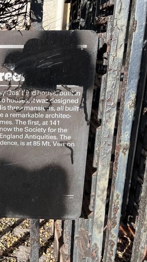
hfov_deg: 29.2
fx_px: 263
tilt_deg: -16.1
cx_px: 0
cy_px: 131
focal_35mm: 38
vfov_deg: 52.8
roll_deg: +1.2
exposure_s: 1/1536
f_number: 1.6
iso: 50
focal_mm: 5.1
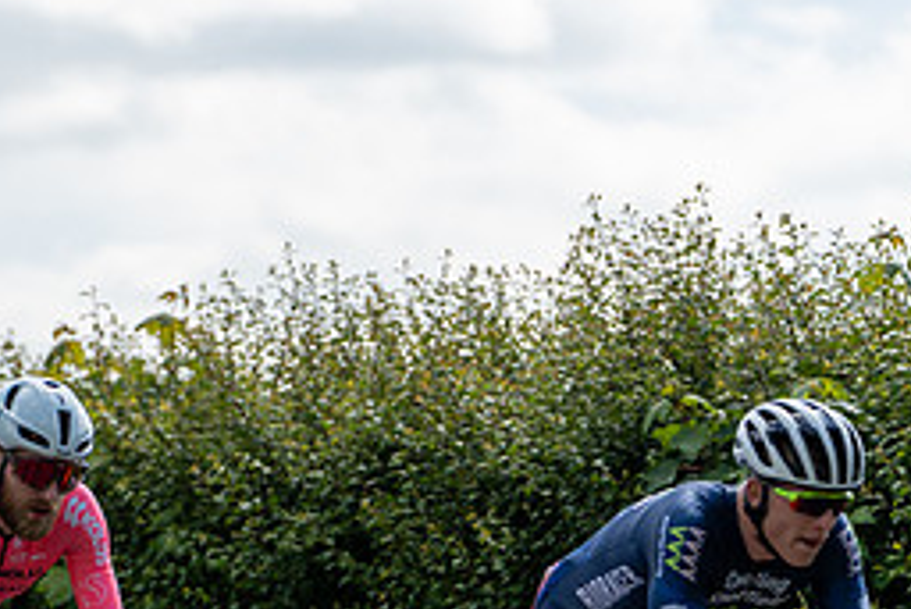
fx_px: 6304
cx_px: -28
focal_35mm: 249
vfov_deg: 5.5
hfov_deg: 8.2
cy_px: 593
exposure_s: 1/1250
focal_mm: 110
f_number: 3.5
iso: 100
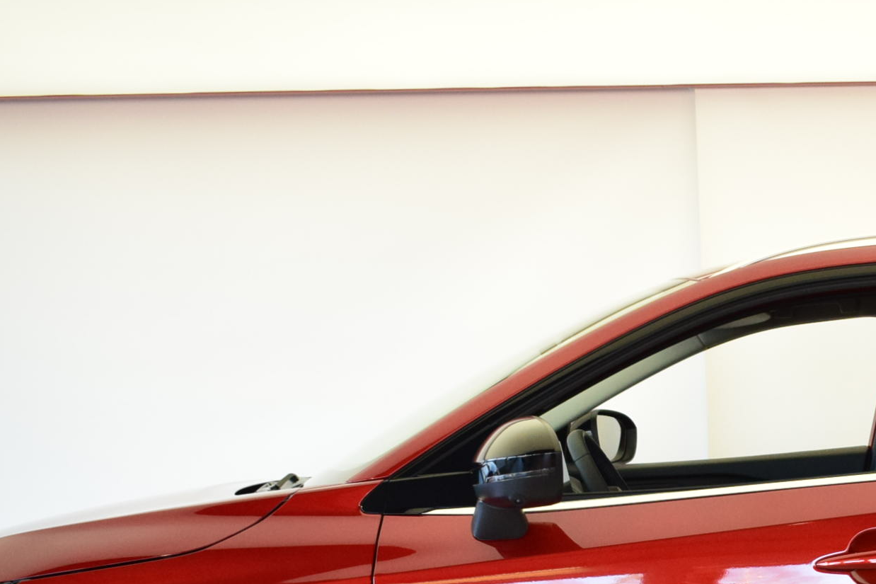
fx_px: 1854
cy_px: 654
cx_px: 808
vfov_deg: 17.3
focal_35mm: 76
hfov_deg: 25.6
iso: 1600
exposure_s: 1/400
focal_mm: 21
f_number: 3.8
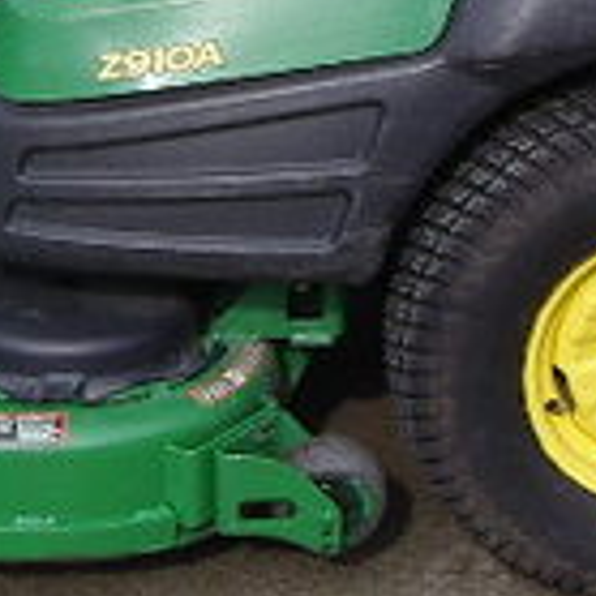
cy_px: -30
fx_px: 2552
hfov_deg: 13.2
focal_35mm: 131
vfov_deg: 13.1
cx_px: 39
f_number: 4.8
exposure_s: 1/320
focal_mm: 5.8
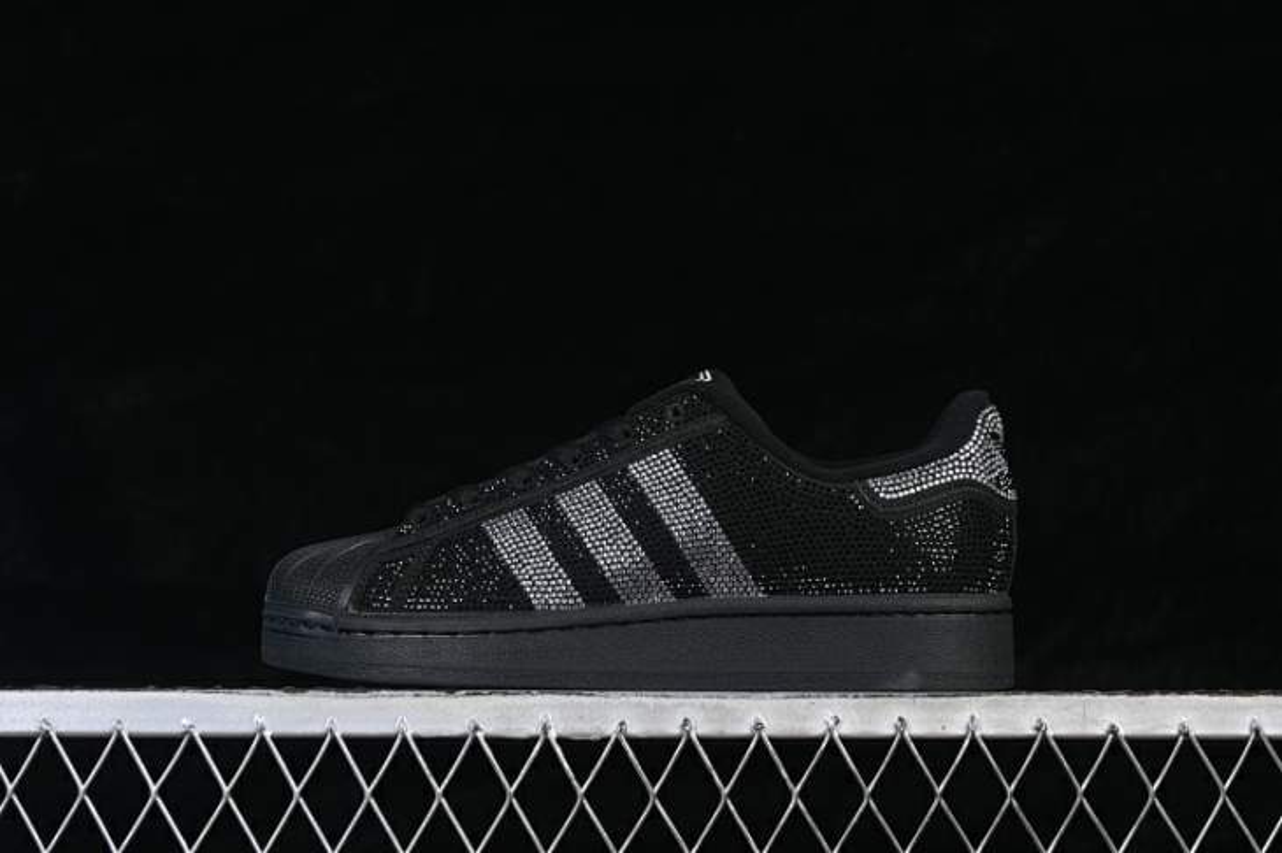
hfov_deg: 27.0
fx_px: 2669
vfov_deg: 18.2
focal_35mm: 75
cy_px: 426
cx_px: 641
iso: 160
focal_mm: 50
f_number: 6.3
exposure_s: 1/60
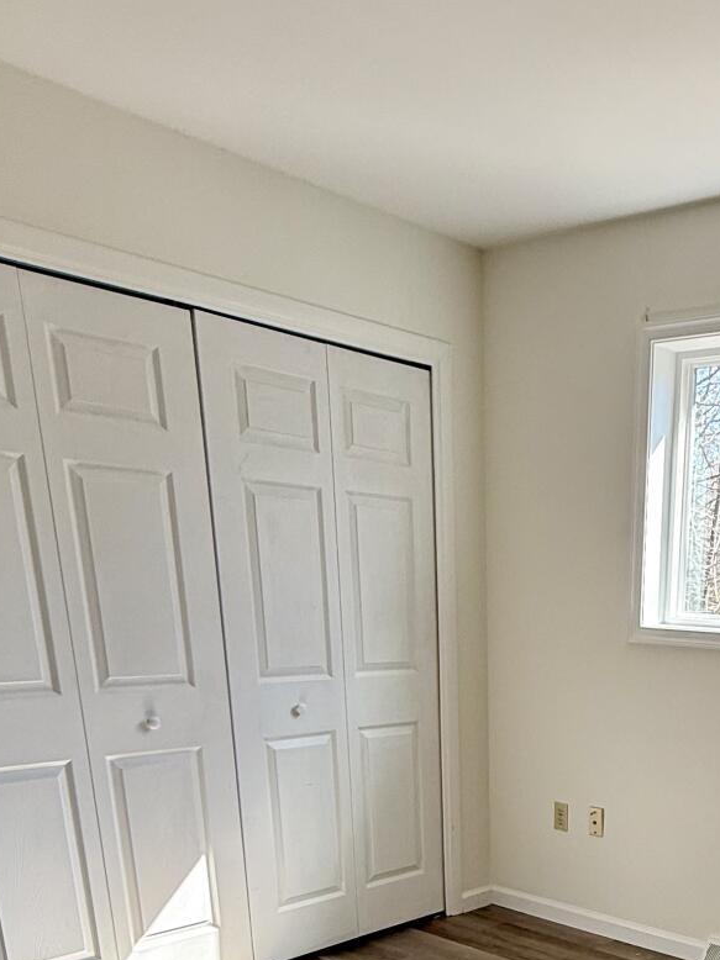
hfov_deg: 37.3
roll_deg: -3.1
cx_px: 634
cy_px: 937
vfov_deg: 44.5
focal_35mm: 36
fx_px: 999
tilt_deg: -19.4
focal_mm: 2.22
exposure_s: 1/106
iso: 64
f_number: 2.2
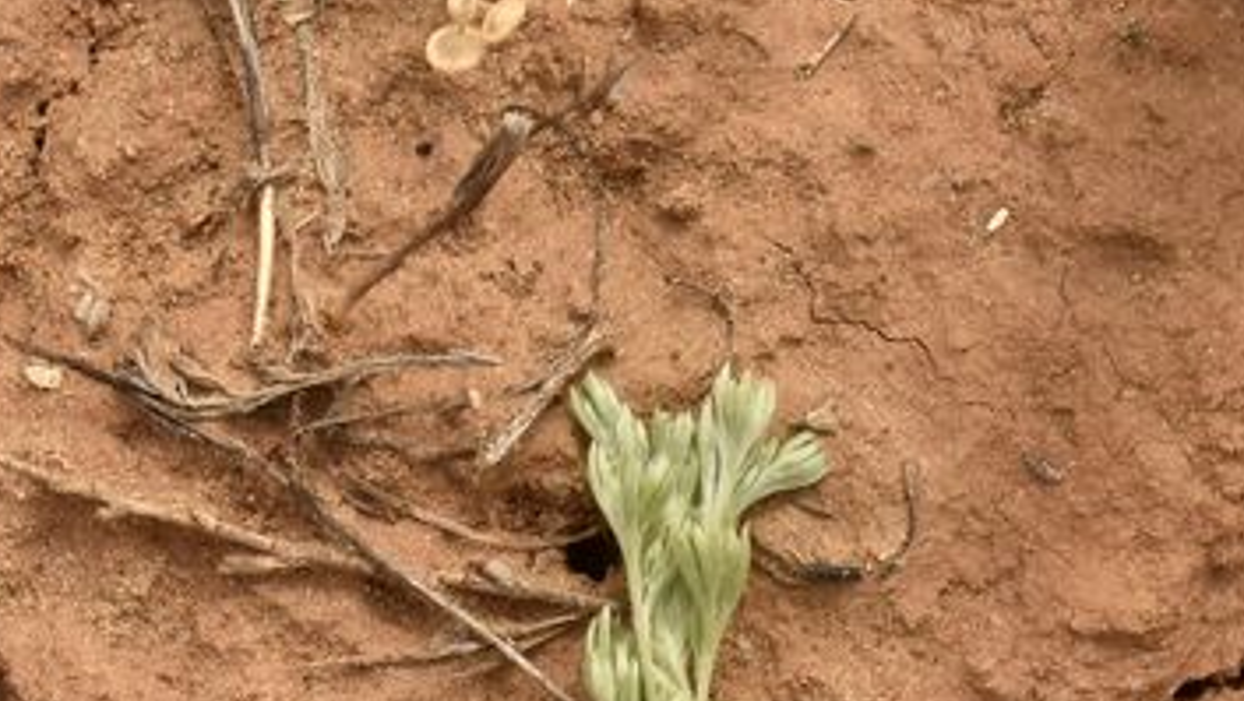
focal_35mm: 280
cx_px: 441
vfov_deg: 4.3
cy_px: 1460
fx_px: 9243
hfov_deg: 7.7
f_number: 13
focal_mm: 45
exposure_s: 1/640
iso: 250
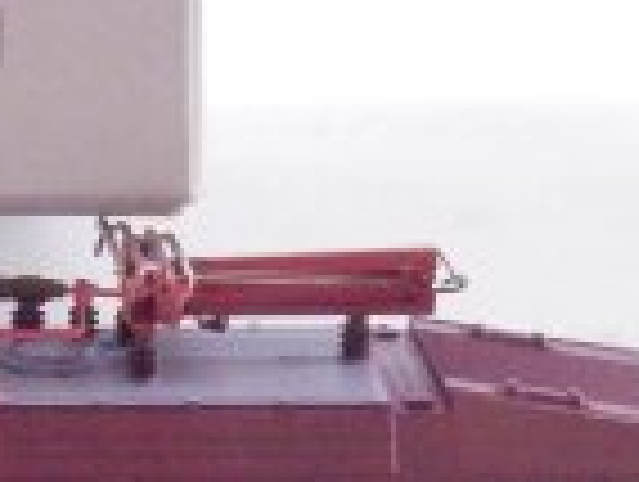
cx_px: -423
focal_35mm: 278
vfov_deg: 5.4
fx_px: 5140
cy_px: 252
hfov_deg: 7.0
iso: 2000
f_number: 4.4
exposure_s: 1/160
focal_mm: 11.9
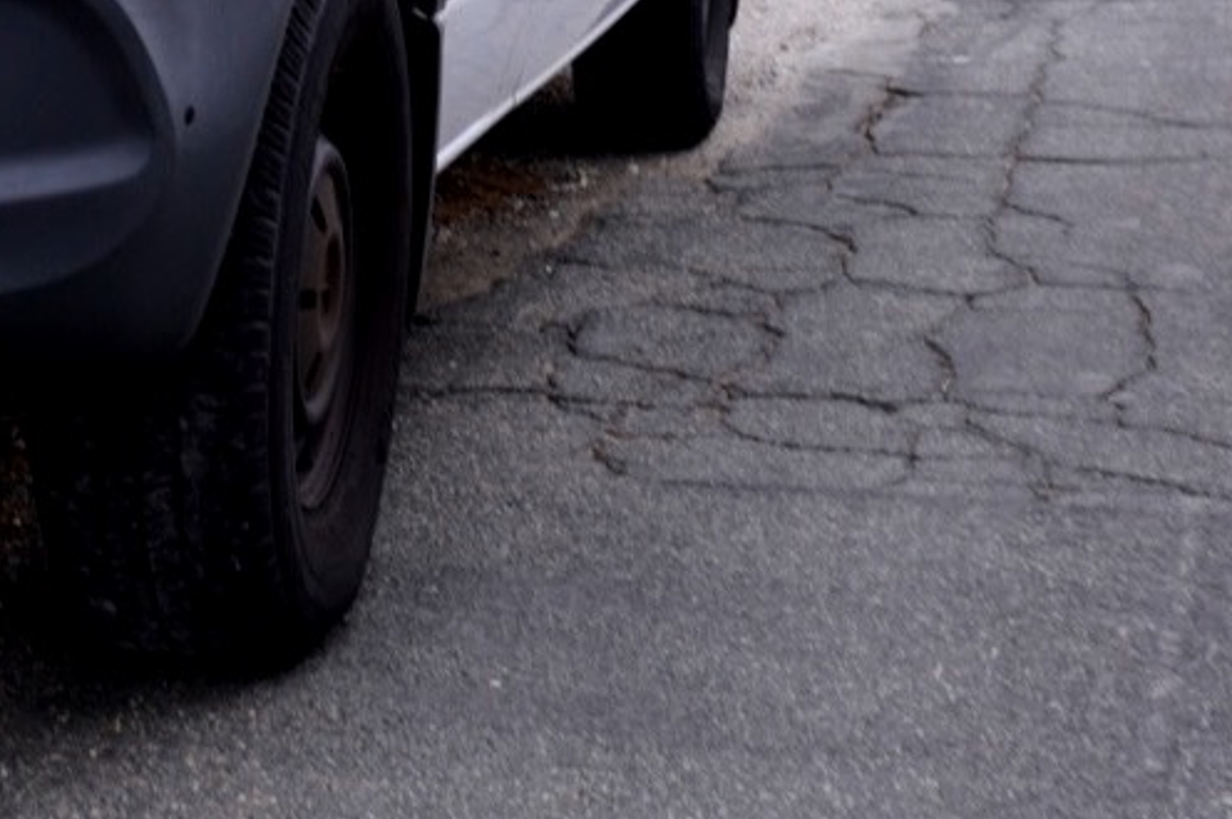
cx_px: -289
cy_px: -351
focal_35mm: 99
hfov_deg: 19.4
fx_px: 3371
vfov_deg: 13.2
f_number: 8
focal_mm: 21
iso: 100
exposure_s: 1/125
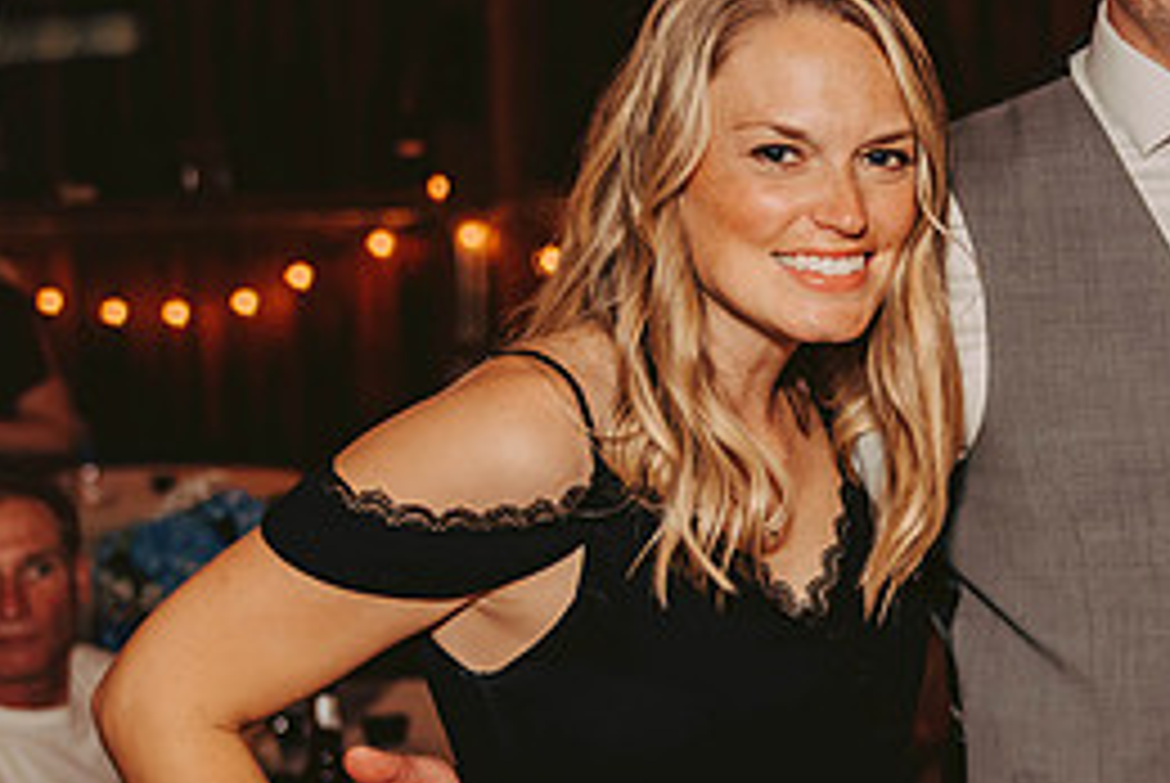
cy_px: 394
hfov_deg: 20.2
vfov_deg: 14.0
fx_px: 3189
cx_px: 1156
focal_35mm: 98
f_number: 2.8
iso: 800
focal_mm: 44
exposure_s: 1/200
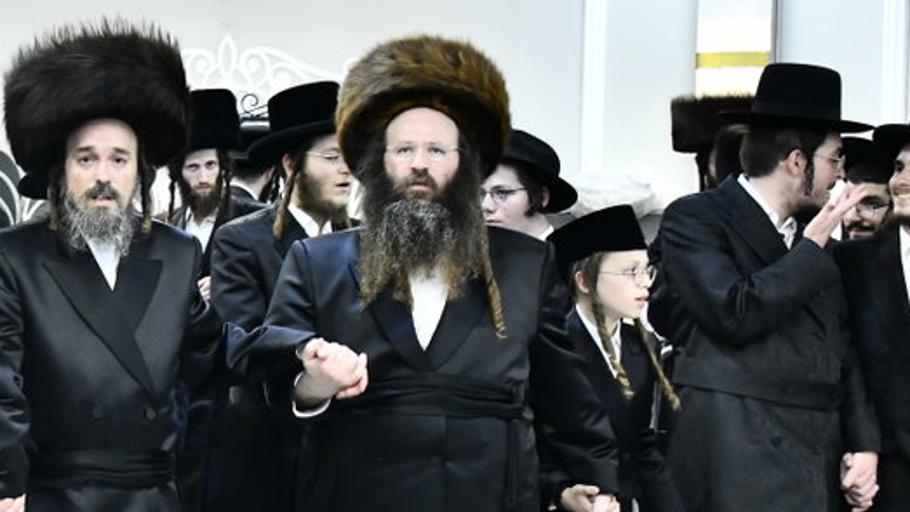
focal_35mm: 101
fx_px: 2437
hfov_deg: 19.9
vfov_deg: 12.0
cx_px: -181
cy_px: 248
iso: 2500
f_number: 5.6
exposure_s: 1/200
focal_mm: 36
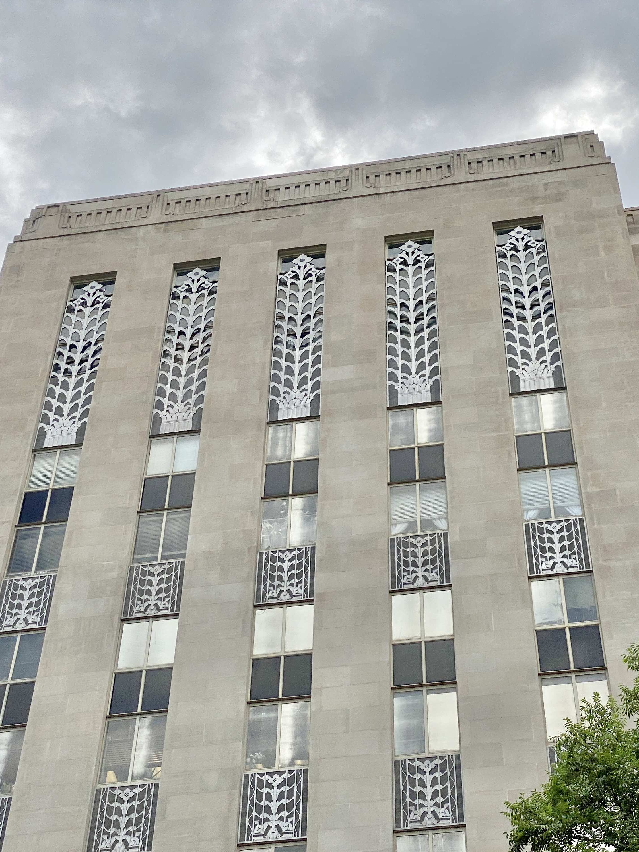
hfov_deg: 21.0
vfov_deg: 27.8
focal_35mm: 70
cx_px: 299
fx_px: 1723
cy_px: 428
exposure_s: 1/3425
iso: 20
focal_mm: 6
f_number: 2
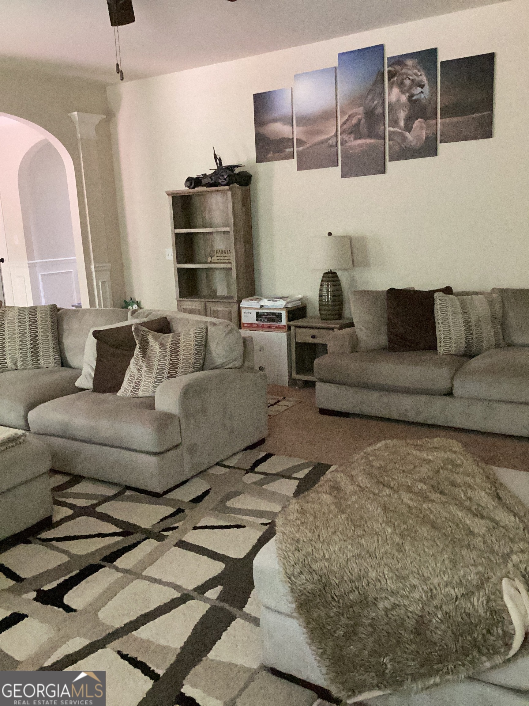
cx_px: 264
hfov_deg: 45.4
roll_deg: +2.0
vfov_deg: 58.4
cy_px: 353
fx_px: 632
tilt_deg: -12.9
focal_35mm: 31
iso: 640
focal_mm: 3.3
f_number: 2.4
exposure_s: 1/30
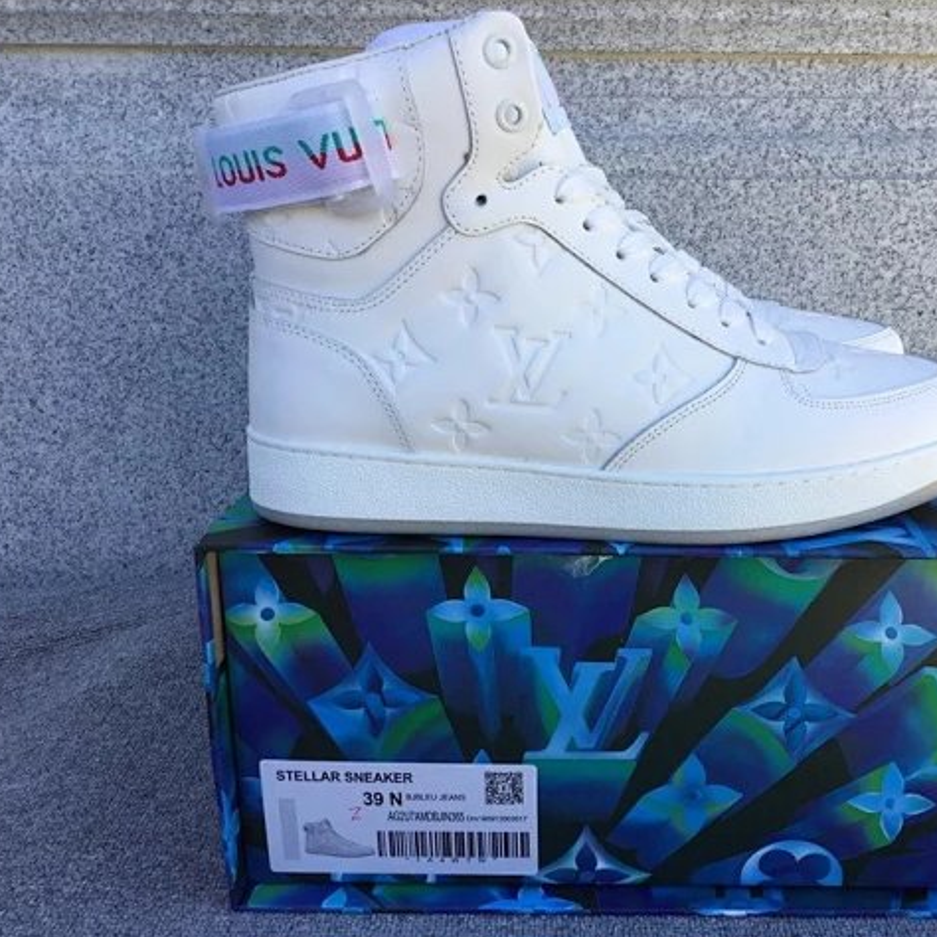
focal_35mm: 37
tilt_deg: -15.1
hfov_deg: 44.4
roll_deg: -0.2
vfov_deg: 44.9
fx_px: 1133
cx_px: 605
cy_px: 465
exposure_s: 1/307
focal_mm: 3.3
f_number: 2.4
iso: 25
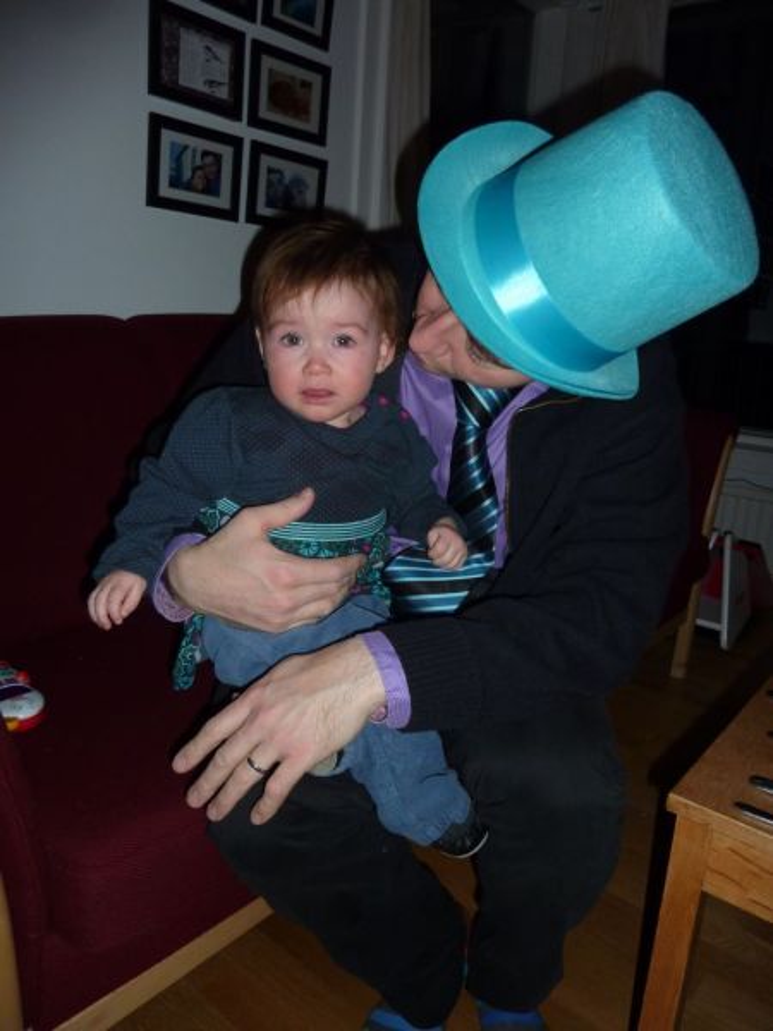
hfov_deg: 54.9
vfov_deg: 69.4
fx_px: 744
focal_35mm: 25
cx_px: 386
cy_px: 516
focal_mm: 4.1
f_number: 3.3
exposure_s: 1/125
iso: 100
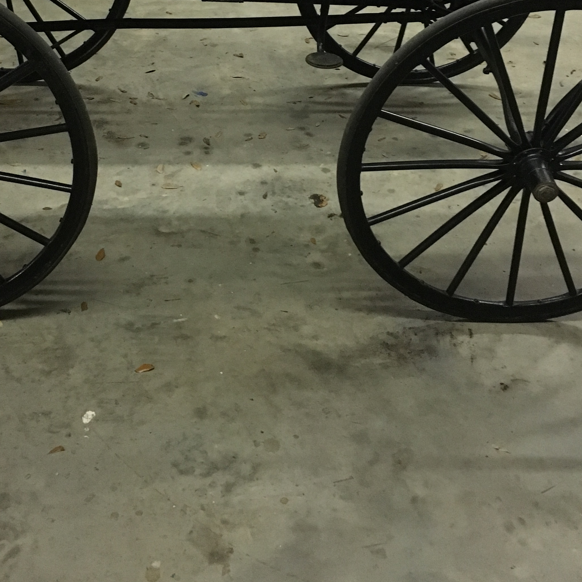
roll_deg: -1.3
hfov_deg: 33.9
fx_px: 951
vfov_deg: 32.7
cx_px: 228
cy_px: 82
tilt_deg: -26.0
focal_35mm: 50
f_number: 2.2
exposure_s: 1/15
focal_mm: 4.15
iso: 250
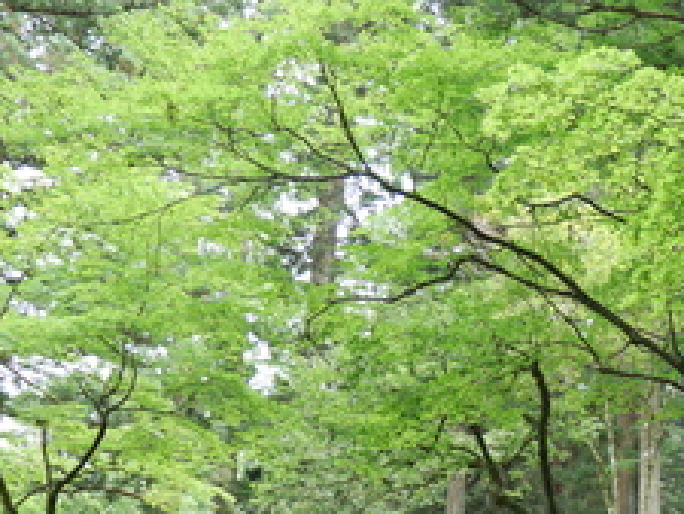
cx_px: 793
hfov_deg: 27.1
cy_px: 555
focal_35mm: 64
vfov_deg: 21.8
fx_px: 1265
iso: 320
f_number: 3.5
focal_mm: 12
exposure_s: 1/60
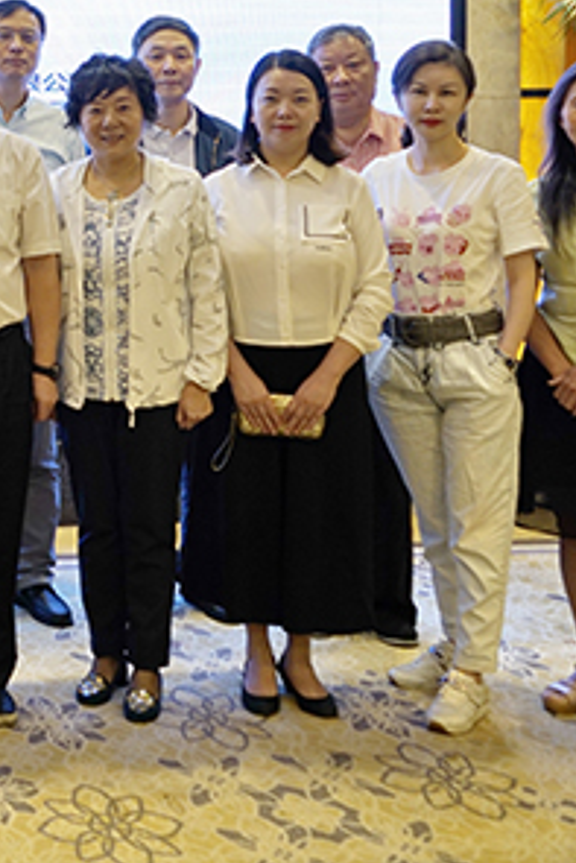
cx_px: -307
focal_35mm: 65
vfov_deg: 30.1
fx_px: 1558
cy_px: 152
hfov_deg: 18.4
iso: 400
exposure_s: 1/60
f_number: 4
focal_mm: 24
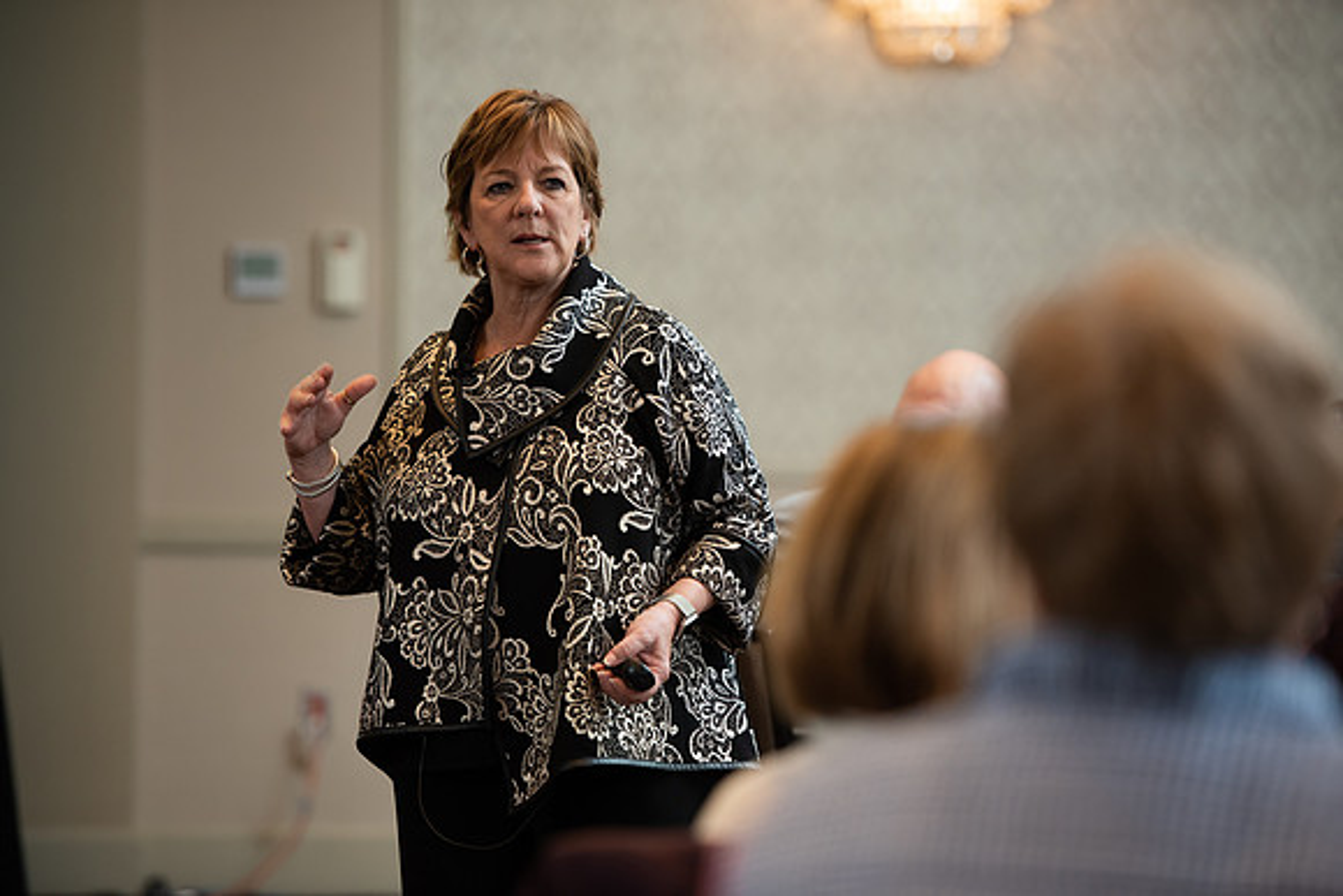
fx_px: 5970
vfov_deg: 8.6
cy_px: 448
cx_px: 672
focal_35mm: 160
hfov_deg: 12.8
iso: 1000
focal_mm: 160
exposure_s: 1/160
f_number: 3.2
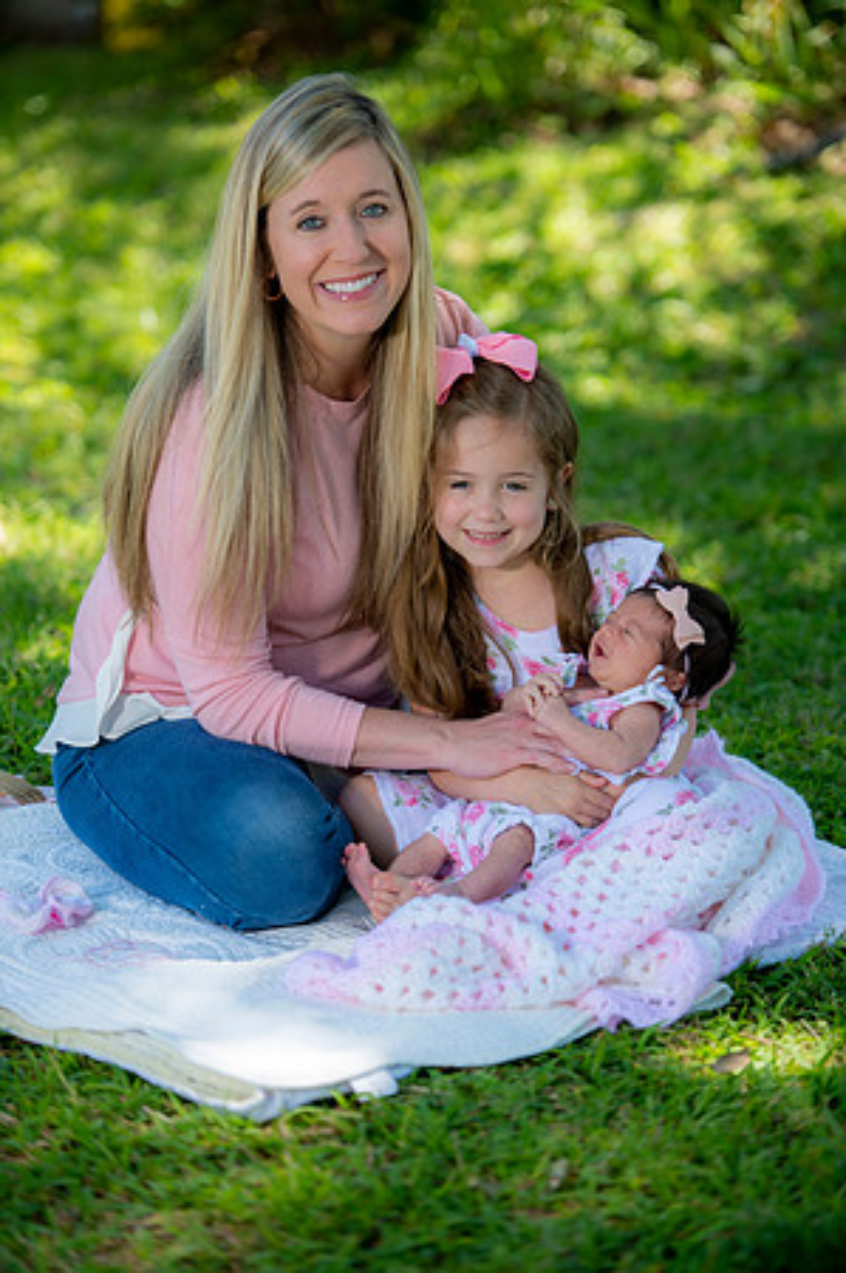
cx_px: 423
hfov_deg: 10.5
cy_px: 636
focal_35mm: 130
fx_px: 4593
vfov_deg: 15.8
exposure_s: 1/250
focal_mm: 130
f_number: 2.8
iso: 100
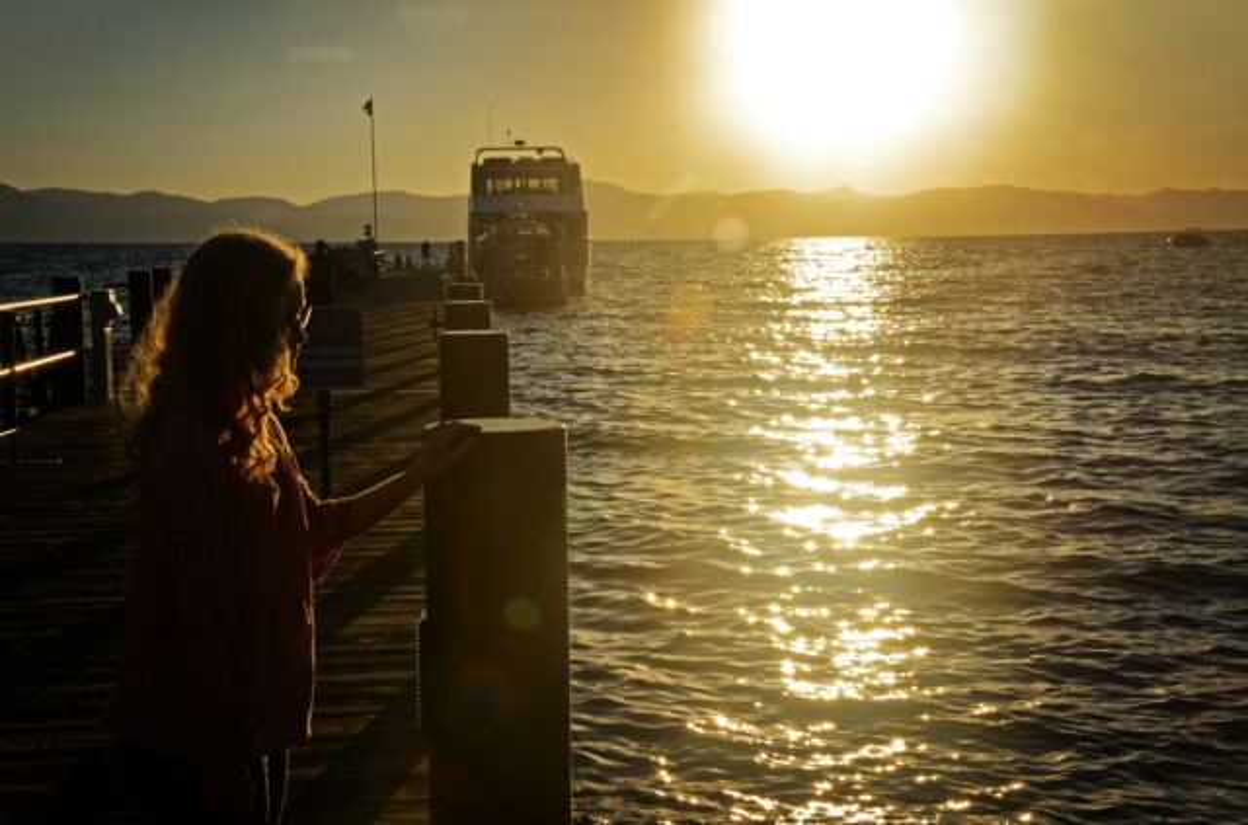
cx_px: 624
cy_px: 412
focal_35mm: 52
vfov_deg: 25.6
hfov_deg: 37.9
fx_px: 1815
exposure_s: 1/640
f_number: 16
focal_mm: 35
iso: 200
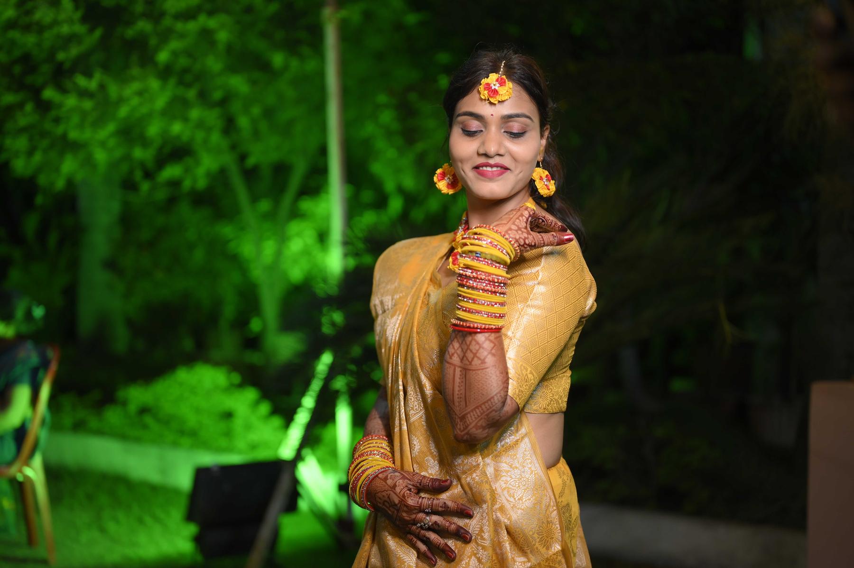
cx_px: 427
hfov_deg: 39.6
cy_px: 284
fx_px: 1185
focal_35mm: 50
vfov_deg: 27.0
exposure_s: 1/160
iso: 250
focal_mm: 50
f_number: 1.8
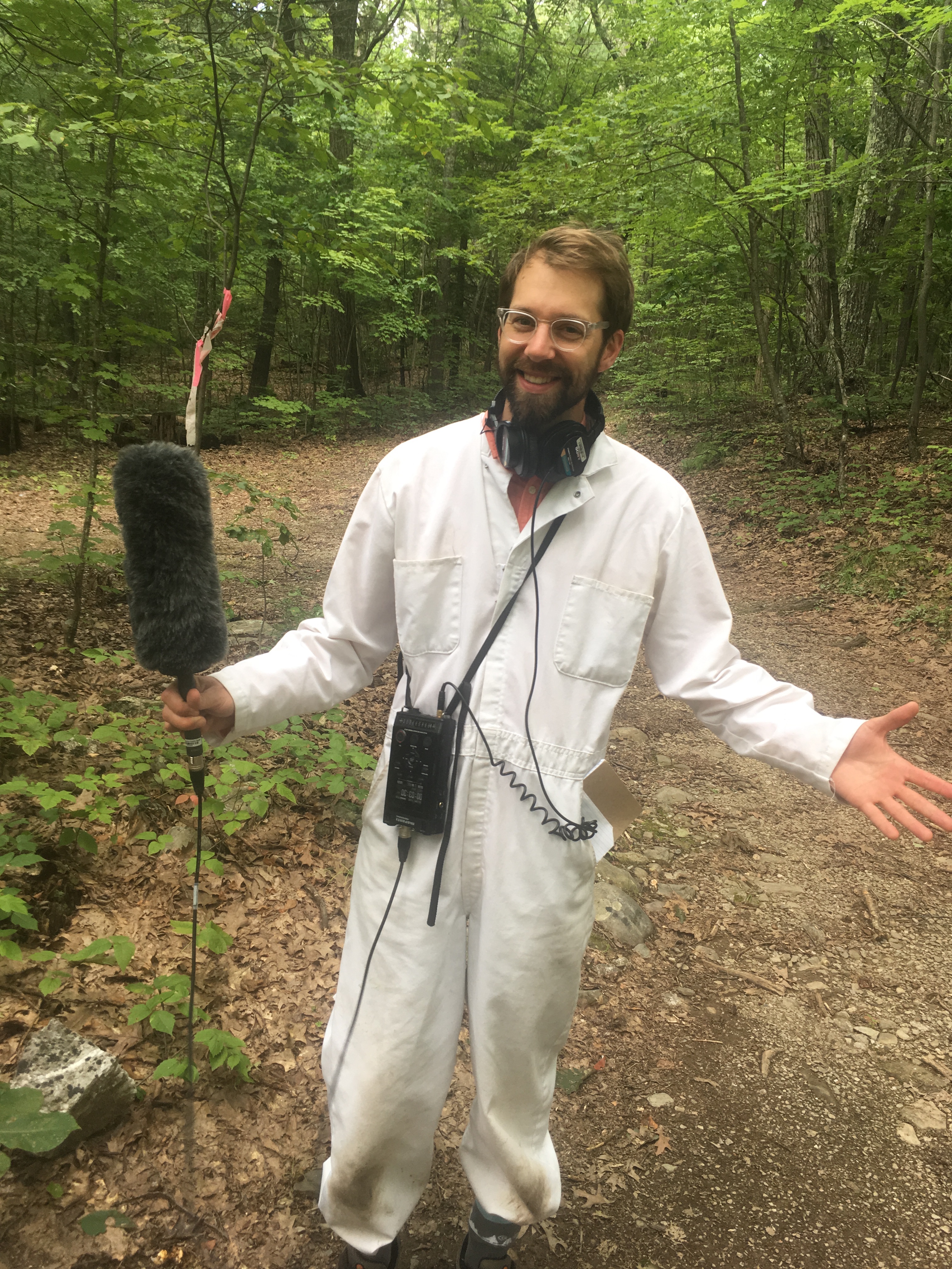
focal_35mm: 29
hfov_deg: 48.2
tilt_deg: -13.1
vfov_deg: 61.7
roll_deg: -3.8
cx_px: 476
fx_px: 1063
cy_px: 634
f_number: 2.2
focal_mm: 4.15
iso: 32
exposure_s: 1/60
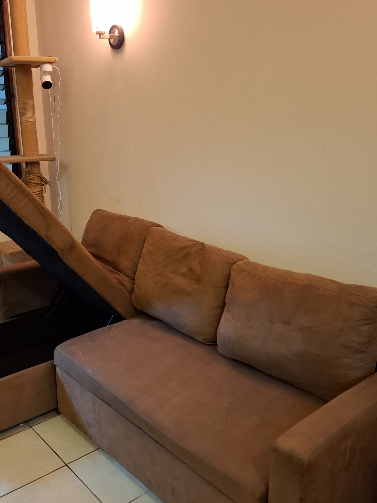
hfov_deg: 43.8
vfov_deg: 56.7
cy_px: 276
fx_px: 465
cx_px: 139
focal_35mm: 32
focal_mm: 5.54
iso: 320
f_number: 1.8
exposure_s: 1/30
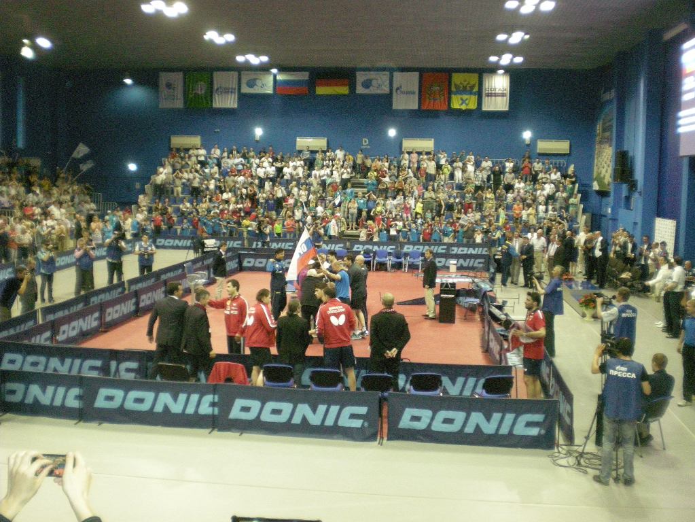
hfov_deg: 49.0
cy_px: 261
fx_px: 763
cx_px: 348
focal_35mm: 38
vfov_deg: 37.7
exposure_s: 1/60
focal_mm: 6.3
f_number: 3.1
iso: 734
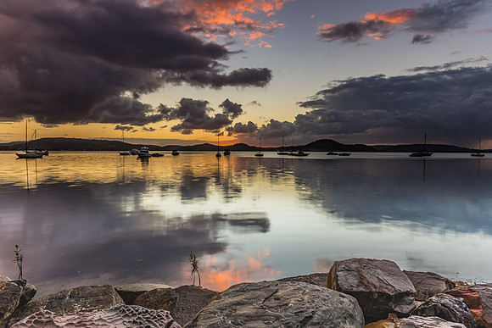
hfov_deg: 73.2
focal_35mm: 24
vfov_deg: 52.7
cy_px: 163
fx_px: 331
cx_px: 248
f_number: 11
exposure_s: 1/1.25
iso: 50
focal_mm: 16
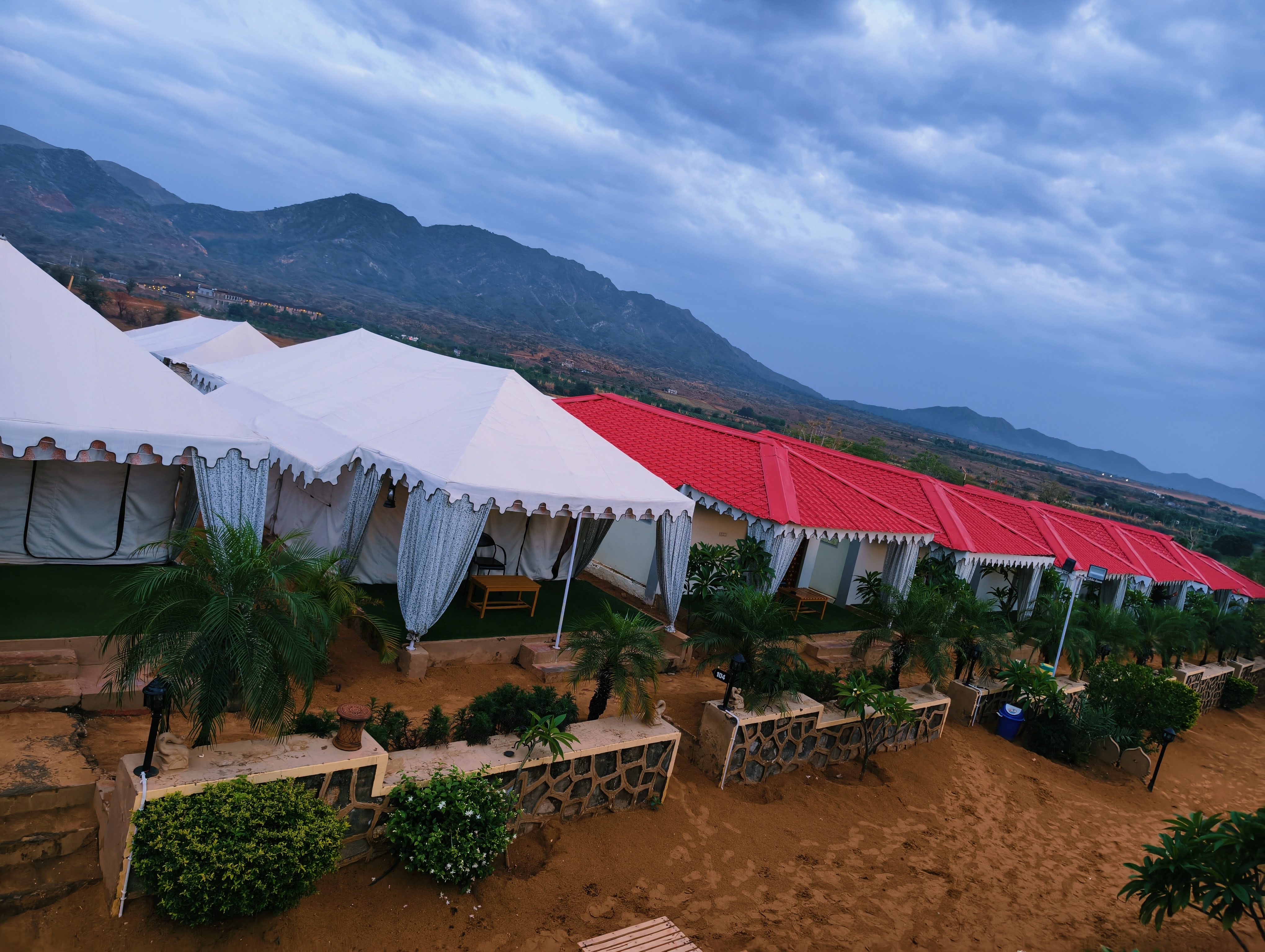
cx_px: 632
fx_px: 842
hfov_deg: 73.8
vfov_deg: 59.0
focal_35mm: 23
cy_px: 476
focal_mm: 6.25
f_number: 1.68
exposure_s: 1/200
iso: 3939
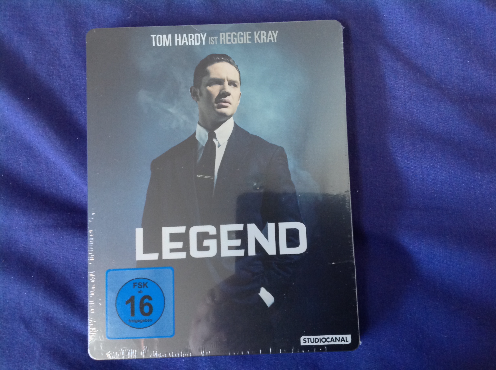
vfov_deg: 40.6
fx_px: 501
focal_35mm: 35
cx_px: 248
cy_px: 185
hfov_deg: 52.7
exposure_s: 1/15
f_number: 2.4
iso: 250
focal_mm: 4.28
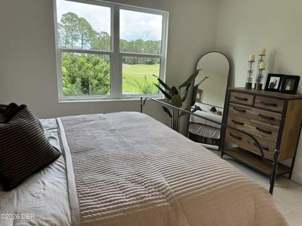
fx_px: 209
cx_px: 151
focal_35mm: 24
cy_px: 113
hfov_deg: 71.7
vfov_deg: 56.7
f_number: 1.78
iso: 64
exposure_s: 1/120
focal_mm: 6.76
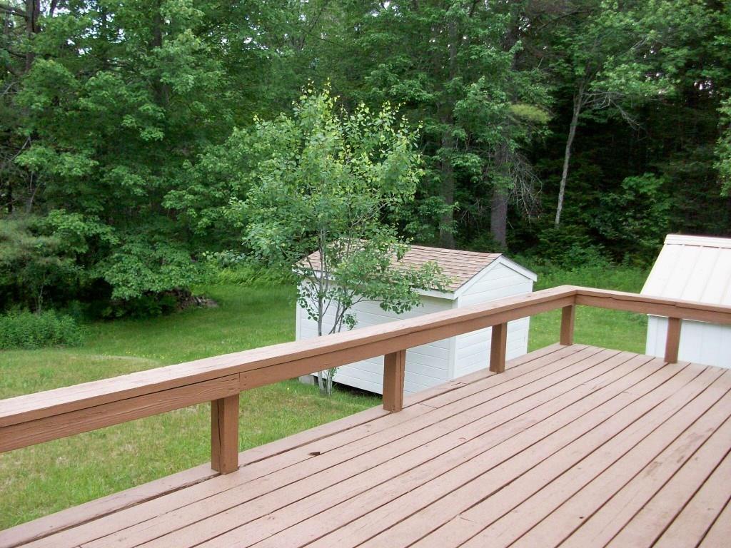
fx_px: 718
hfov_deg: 54.0
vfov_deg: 41.8
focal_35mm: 34
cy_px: 274
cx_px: 366
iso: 154
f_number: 2.8
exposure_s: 1/128
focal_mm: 5.7
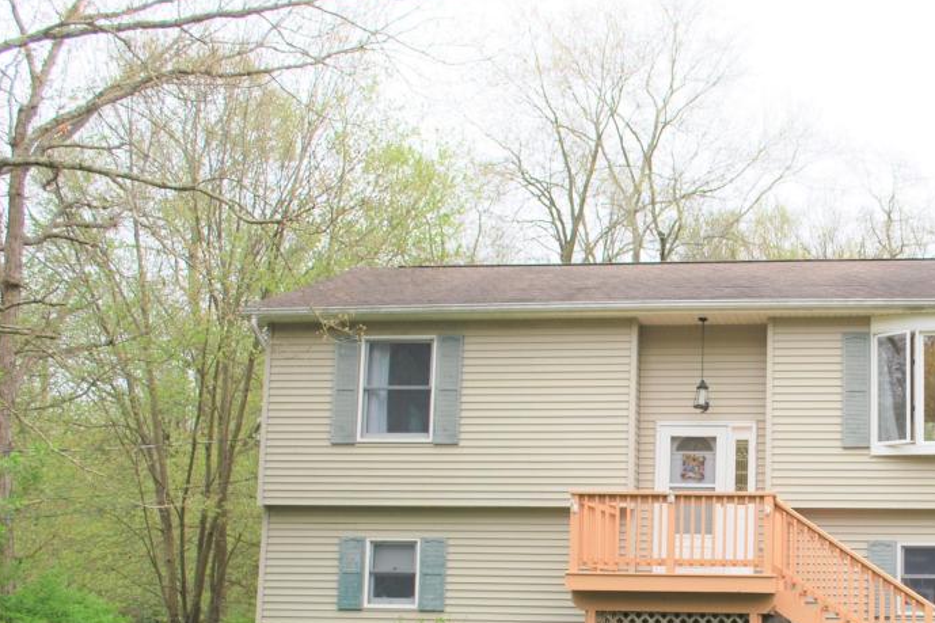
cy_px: 487
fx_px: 1428
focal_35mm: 55
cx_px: 766
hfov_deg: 35.0
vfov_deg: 24.3
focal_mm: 22
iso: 100
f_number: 5.6
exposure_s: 1/125
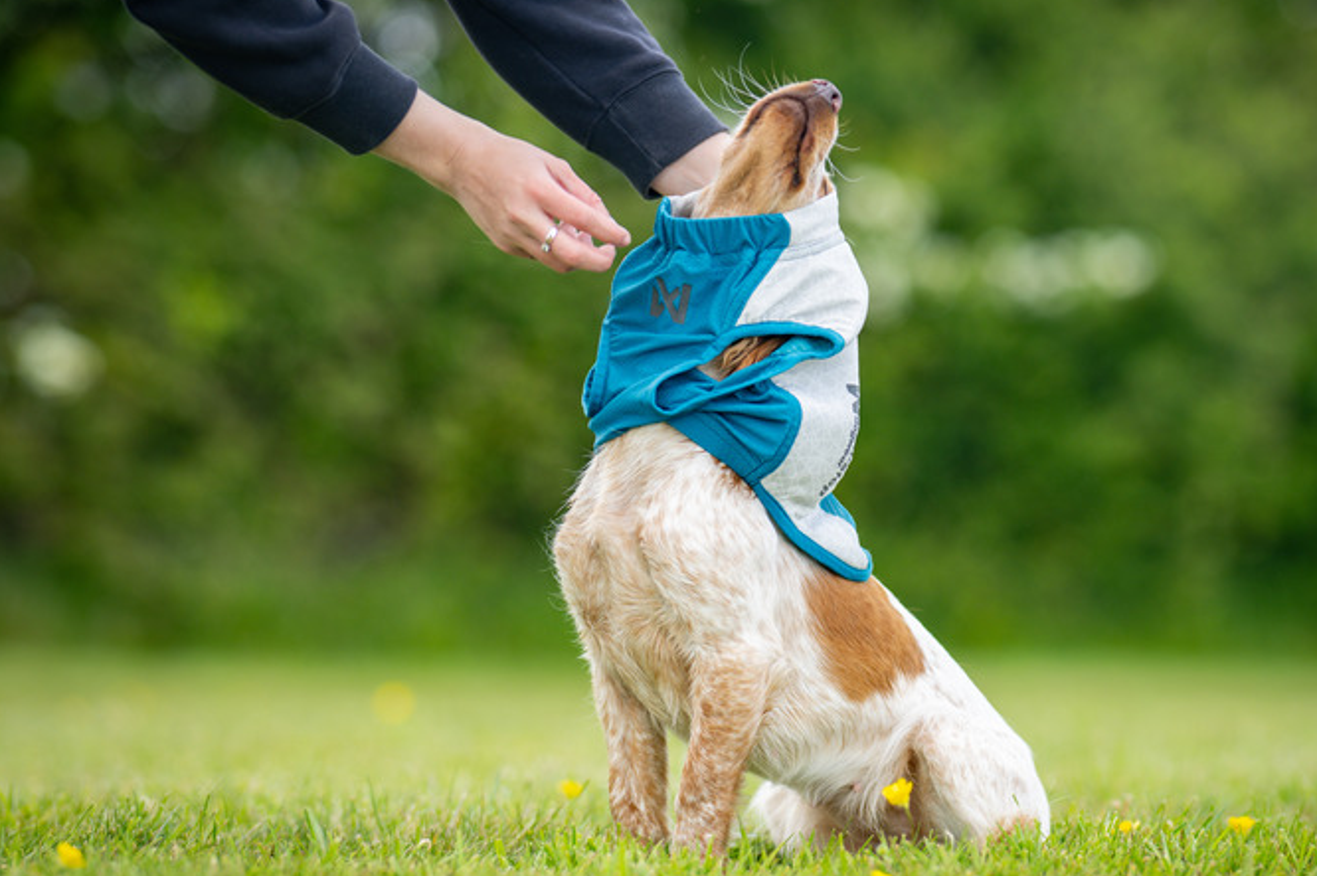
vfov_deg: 9.1
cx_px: 803
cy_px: 671
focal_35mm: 150
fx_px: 5483
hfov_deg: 13.7
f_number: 1.6
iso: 64
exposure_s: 1/1000
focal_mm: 85
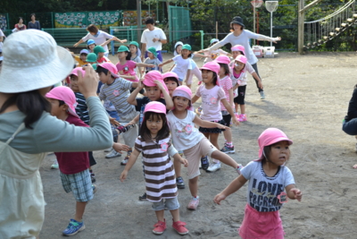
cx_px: 178
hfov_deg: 38.9
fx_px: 506
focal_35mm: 51
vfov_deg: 26.5
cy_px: 120
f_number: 5.6
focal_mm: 34
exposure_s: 1/125
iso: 320
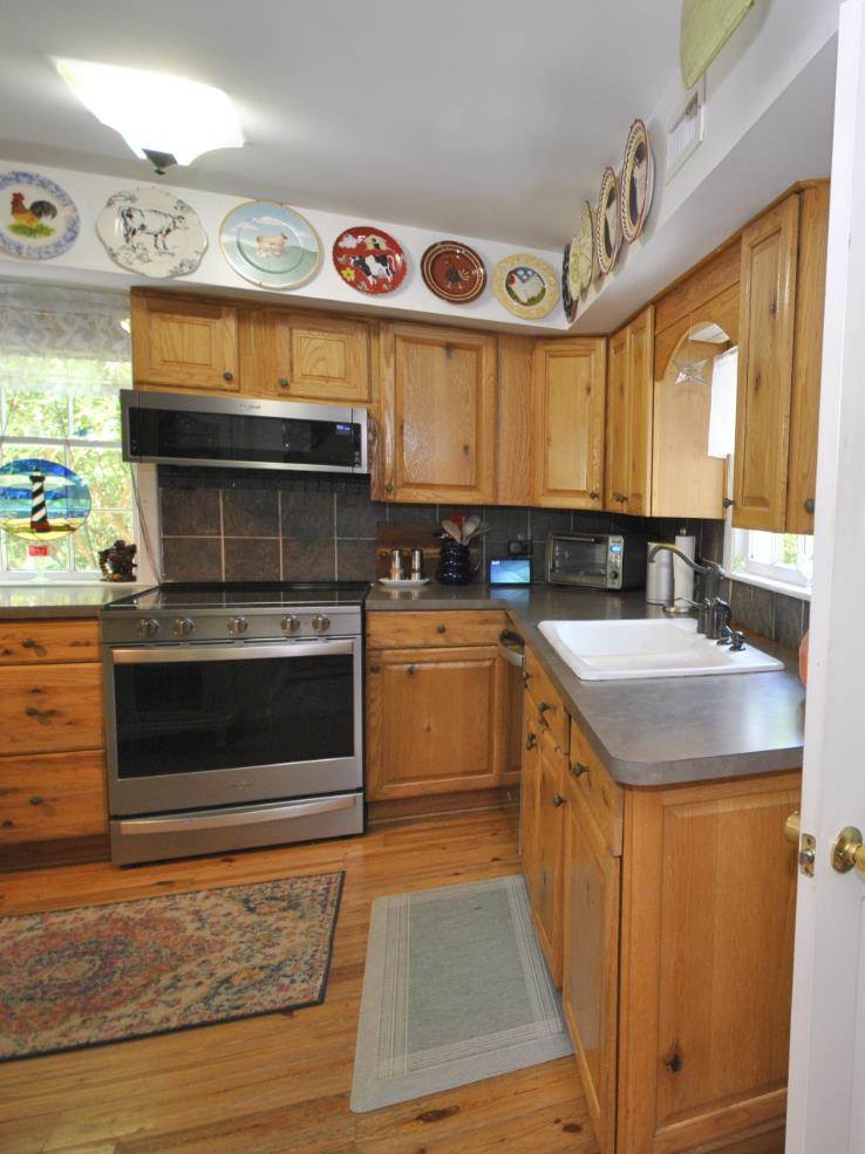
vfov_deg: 76.4
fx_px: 733
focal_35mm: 22
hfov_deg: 52.4
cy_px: 571
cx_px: 804
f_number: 4
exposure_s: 1/30
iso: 320
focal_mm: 10
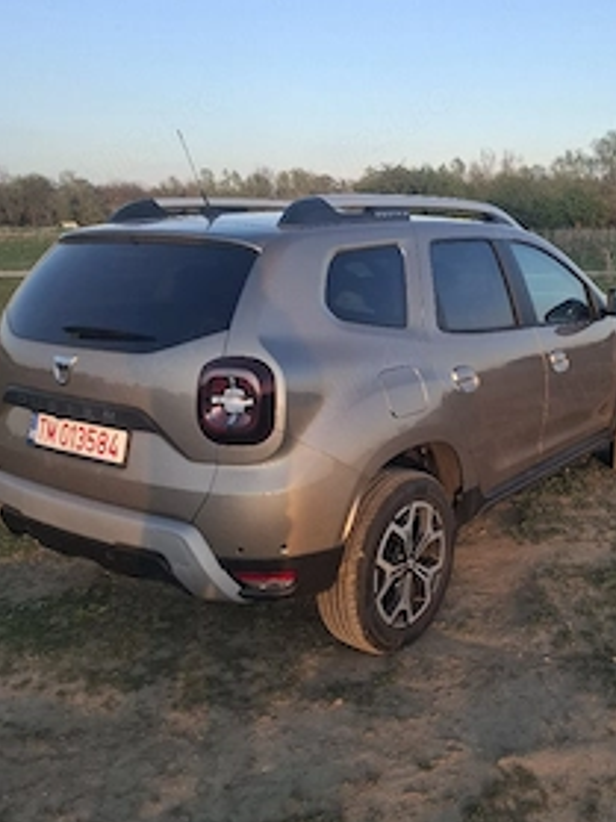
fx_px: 784
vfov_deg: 55.4
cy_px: 421
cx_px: 416
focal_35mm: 33
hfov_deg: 42.3
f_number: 1.8
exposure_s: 1/238
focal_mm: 5.54
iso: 50
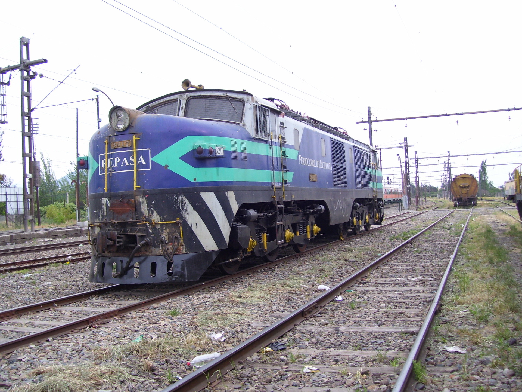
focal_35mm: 37
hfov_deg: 50.1
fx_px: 558
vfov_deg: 38.7
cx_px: 261
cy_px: 196
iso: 80
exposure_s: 1/350
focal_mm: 6
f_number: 2.7
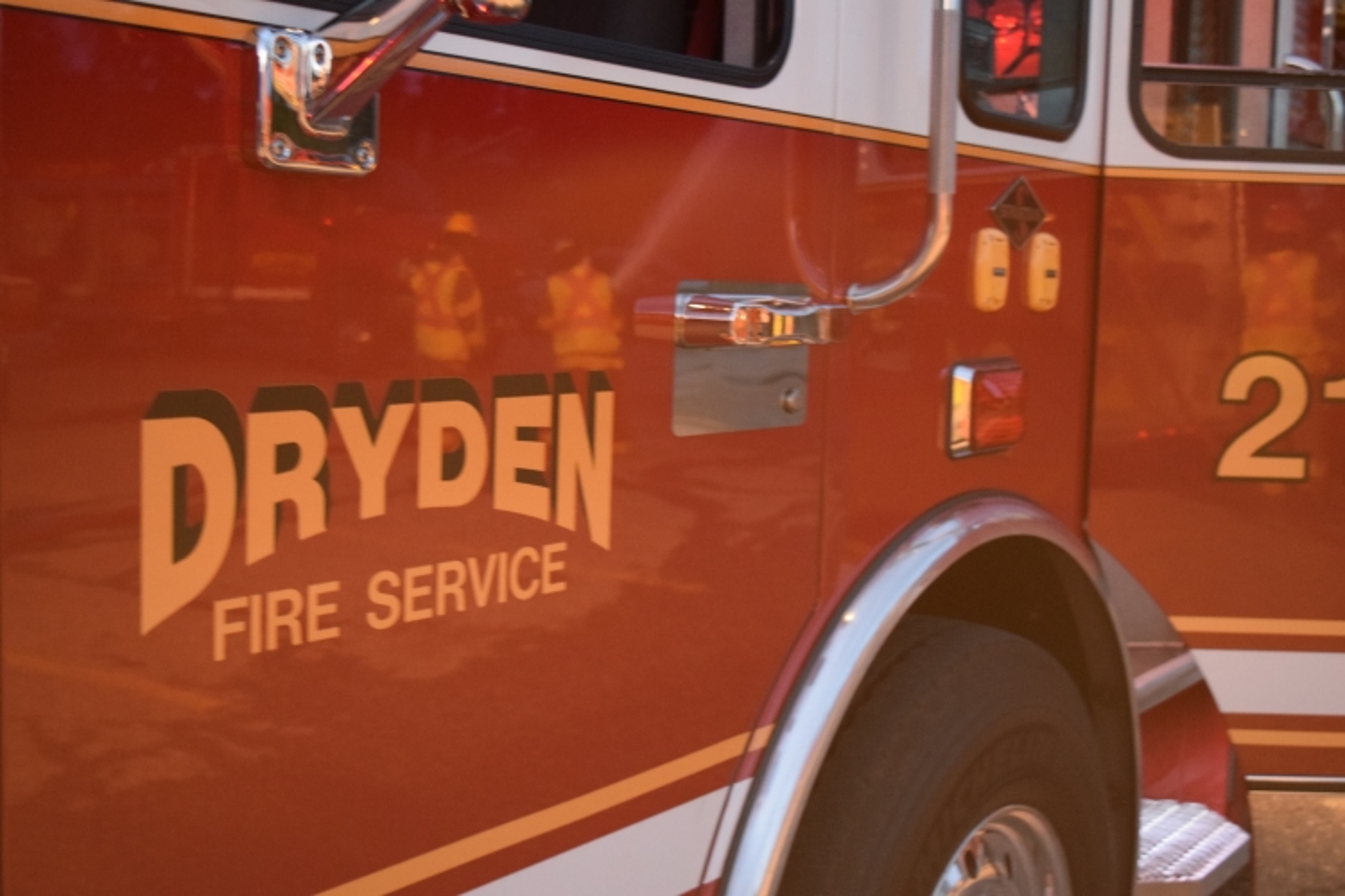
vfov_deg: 28.1
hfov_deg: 41.1
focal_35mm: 48
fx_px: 1793
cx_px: 672
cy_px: 448
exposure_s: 1/60
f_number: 4.5
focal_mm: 32
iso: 2500
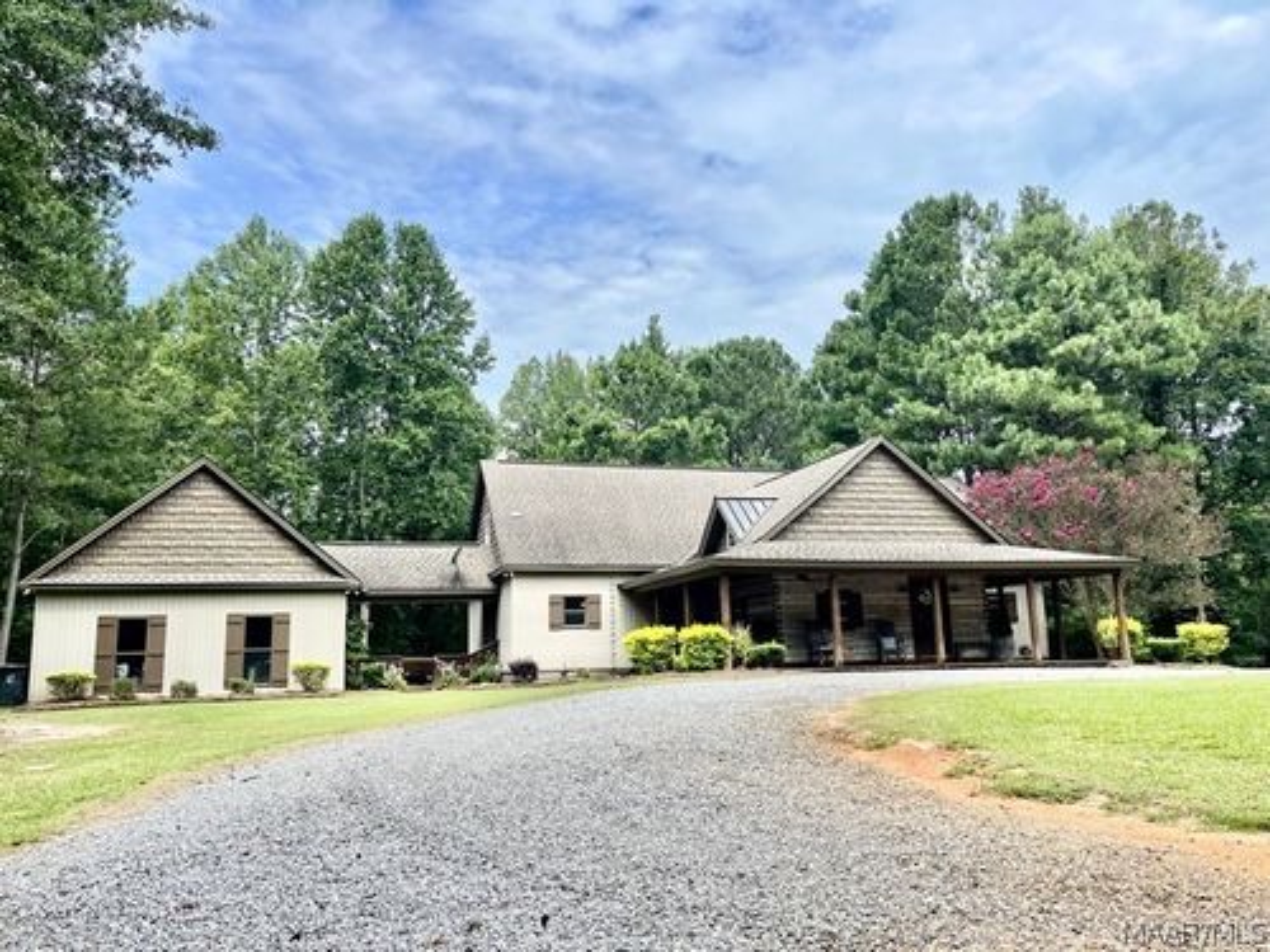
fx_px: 954
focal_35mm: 26
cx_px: 635
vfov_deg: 53.1
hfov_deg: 67.3
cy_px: 476
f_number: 1.6
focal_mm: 5.1
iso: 50
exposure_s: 1/3215
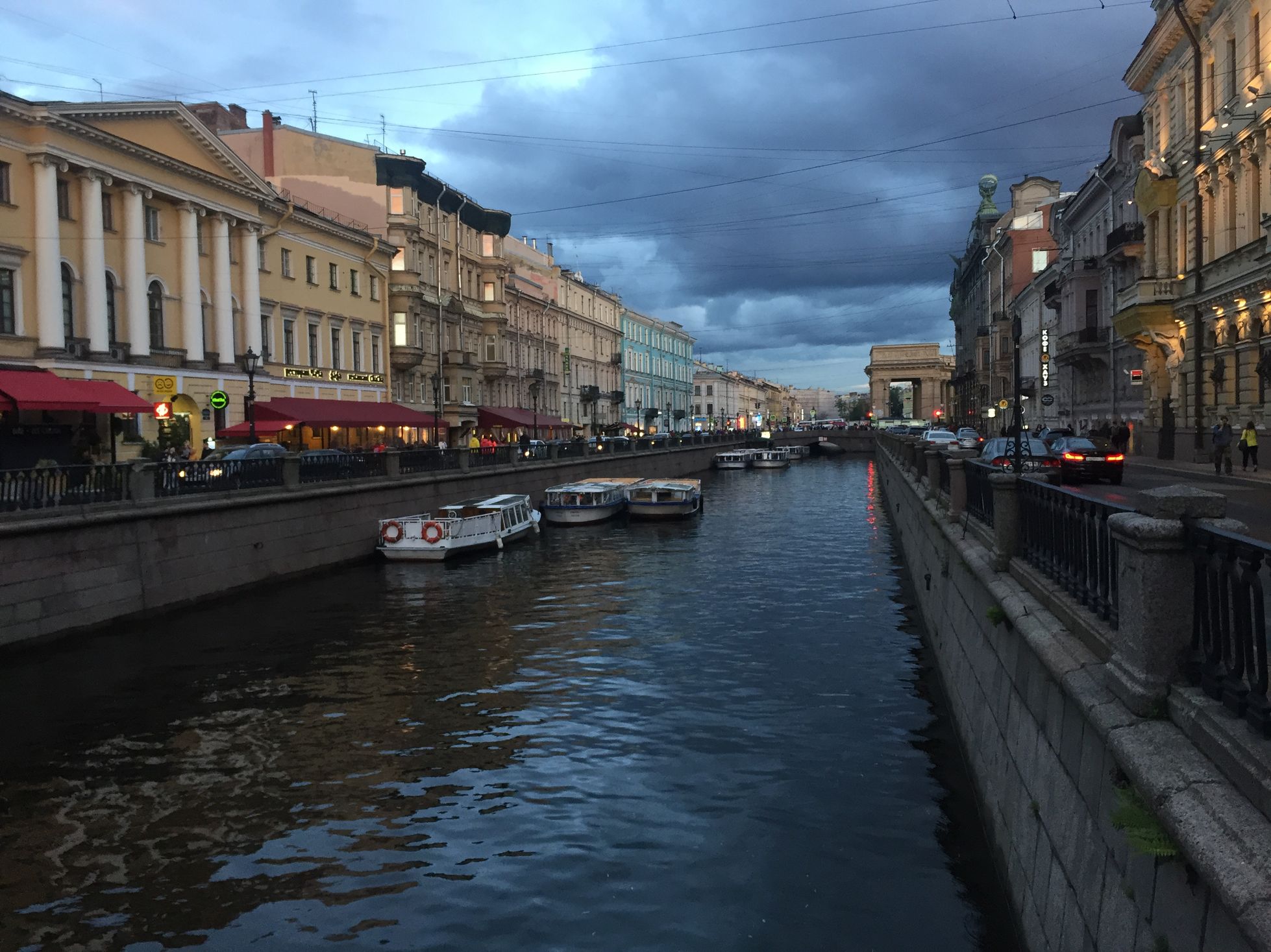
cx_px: 636
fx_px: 1065
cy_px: 476
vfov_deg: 48.2
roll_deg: +0.5
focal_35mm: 29
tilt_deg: -2.1
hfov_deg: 61.7
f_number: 2.2
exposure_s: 1/33
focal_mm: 4.15
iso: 40
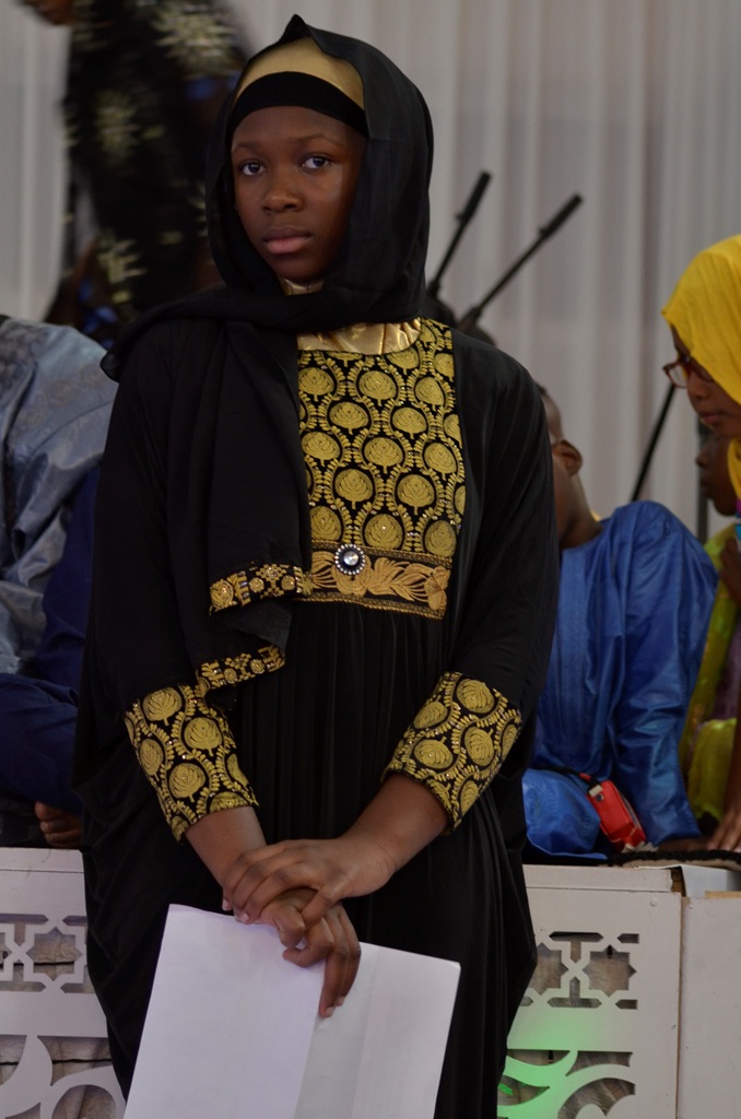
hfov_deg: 13.0
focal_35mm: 105
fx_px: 3257
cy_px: 560
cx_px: 370
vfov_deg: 19.5
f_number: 4
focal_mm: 70
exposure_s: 1/50
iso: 640
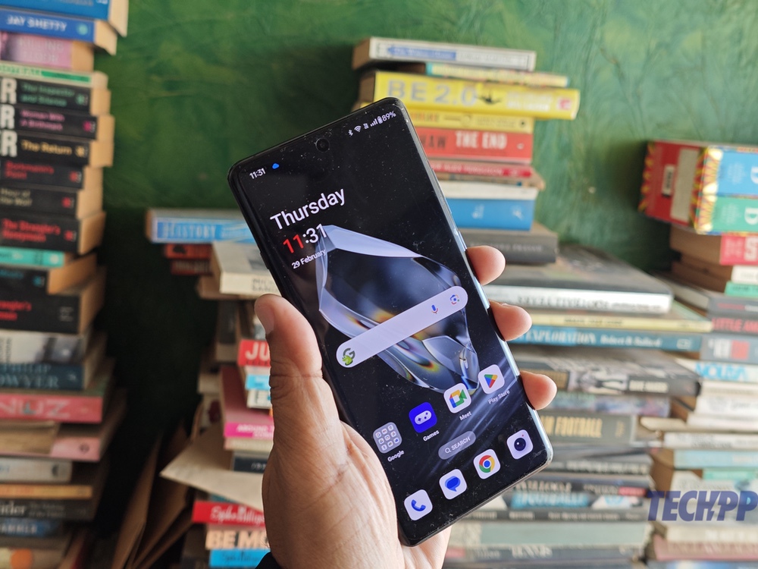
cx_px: 379
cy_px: 284
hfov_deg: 52.6
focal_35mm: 35
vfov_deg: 40.7
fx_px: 766
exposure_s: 1/100
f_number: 1.4
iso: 160
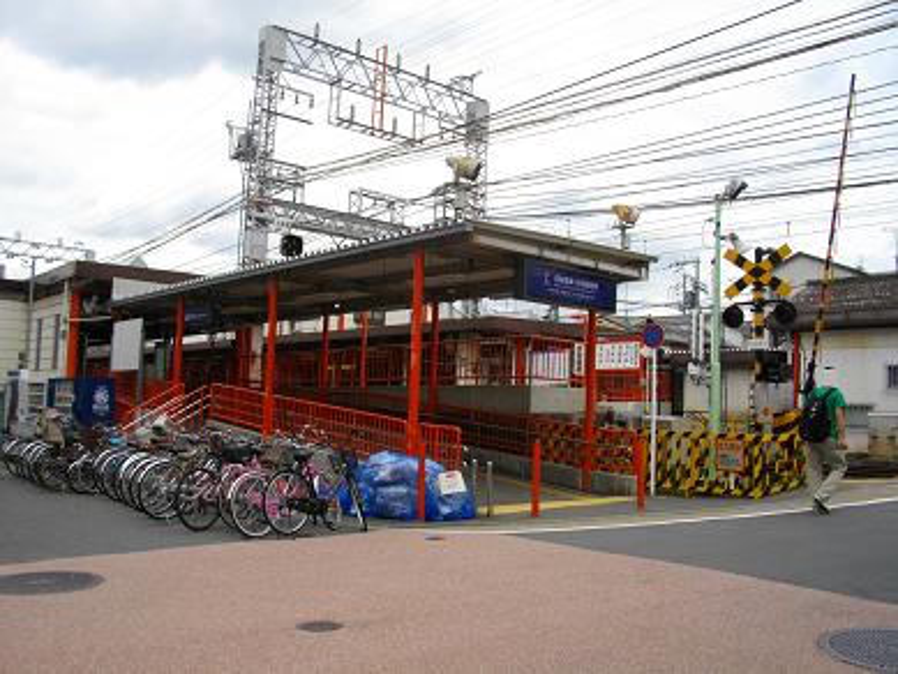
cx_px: 449
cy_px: 337
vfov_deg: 44.2
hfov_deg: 56.8
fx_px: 830
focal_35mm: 32
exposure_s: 1/320
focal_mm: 5.7
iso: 100
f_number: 5.5
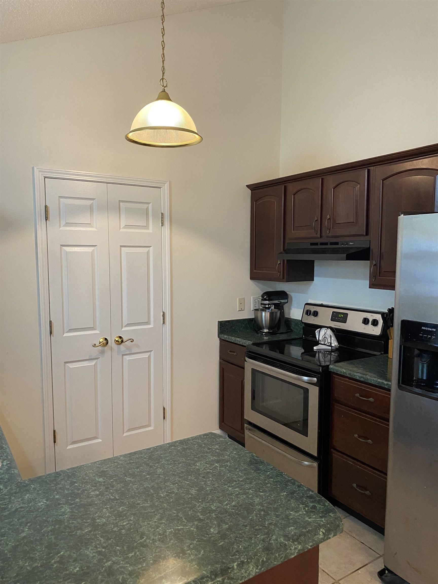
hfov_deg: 53.1
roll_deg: +1.0
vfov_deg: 67.3
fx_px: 439
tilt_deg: -5.2
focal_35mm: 26
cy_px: 292
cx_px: 219
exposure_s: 1/60
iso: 320
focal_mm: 4.25
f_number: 1.8
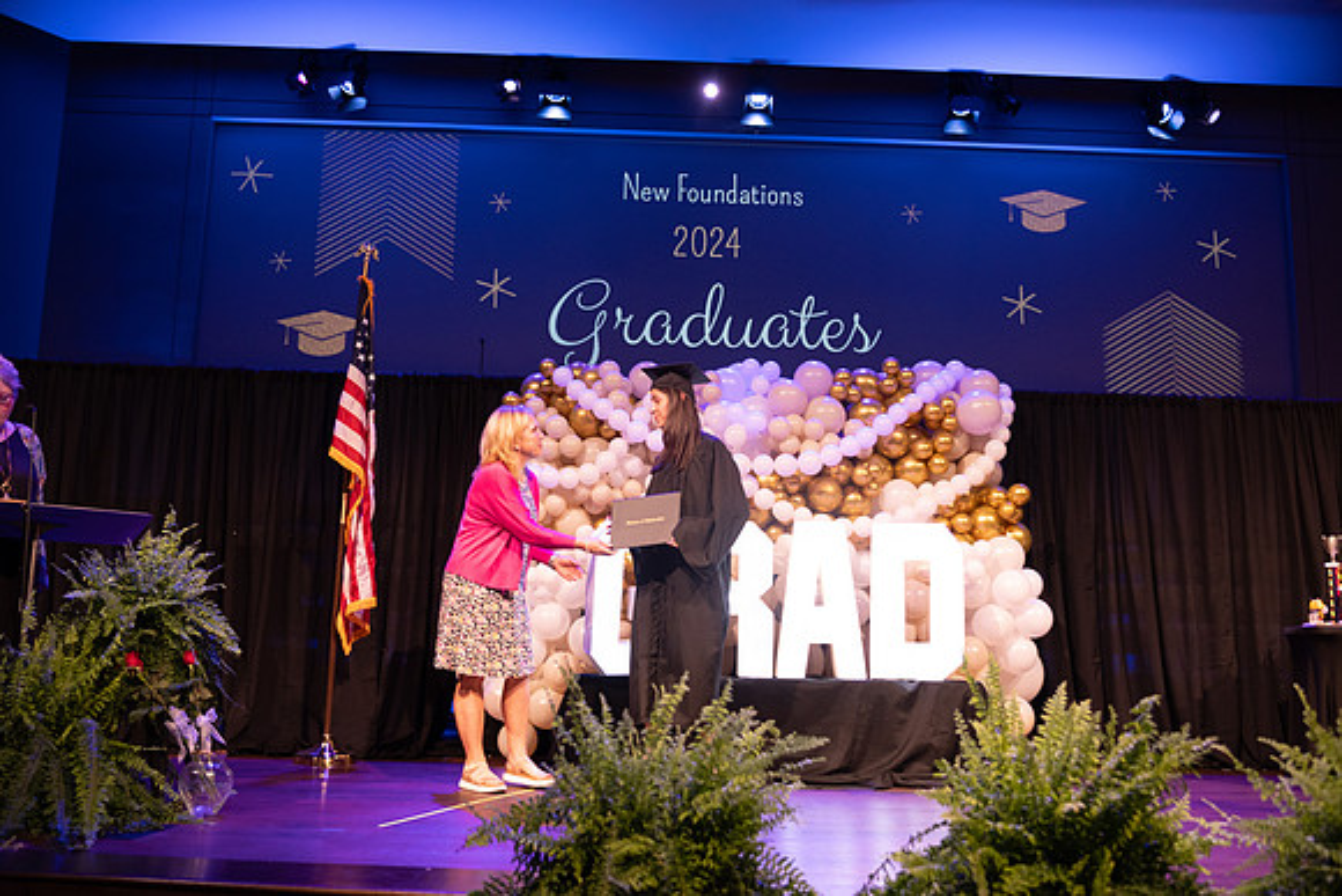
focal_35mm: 31
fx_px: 1156
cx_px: 671
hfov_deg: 60.3
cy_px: 448
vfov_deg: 42.3
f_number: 4
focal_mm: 31
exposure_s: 1/200
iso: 1600
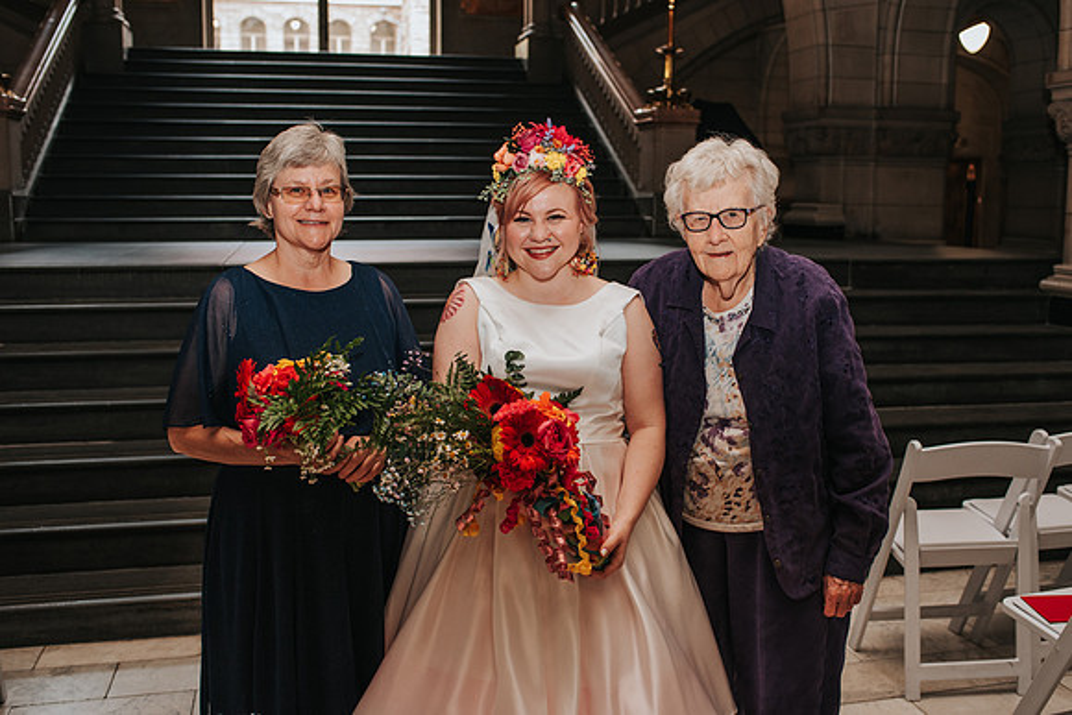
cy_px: 352
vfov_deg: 36.0
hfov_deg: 51.9
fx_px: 1101
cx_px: 561
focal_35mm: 37
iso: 1000
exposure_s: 1/160
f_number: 4
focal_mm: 35
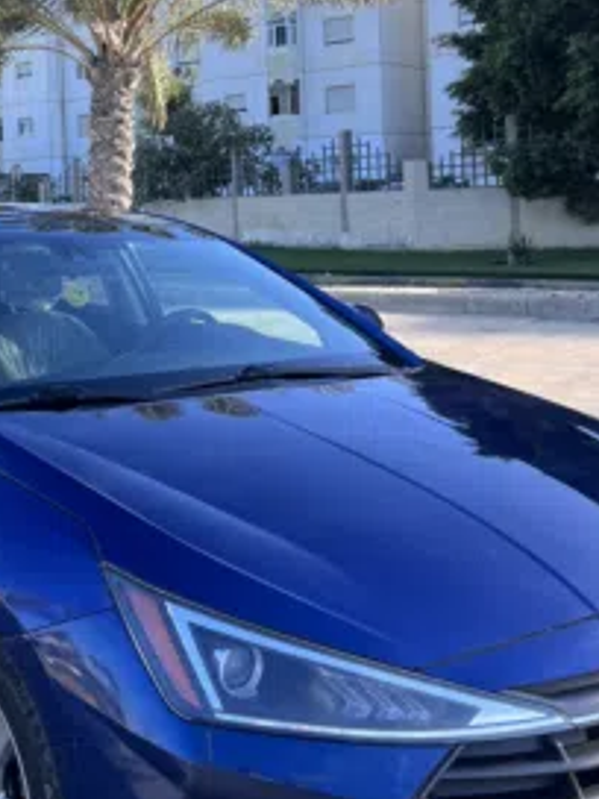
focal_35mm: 51
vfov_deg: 36.7
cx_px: 26
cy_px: 216
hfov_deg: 27.2
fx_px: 1177
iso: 50
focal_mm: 5.7
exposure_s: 1/1377
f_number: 1.5
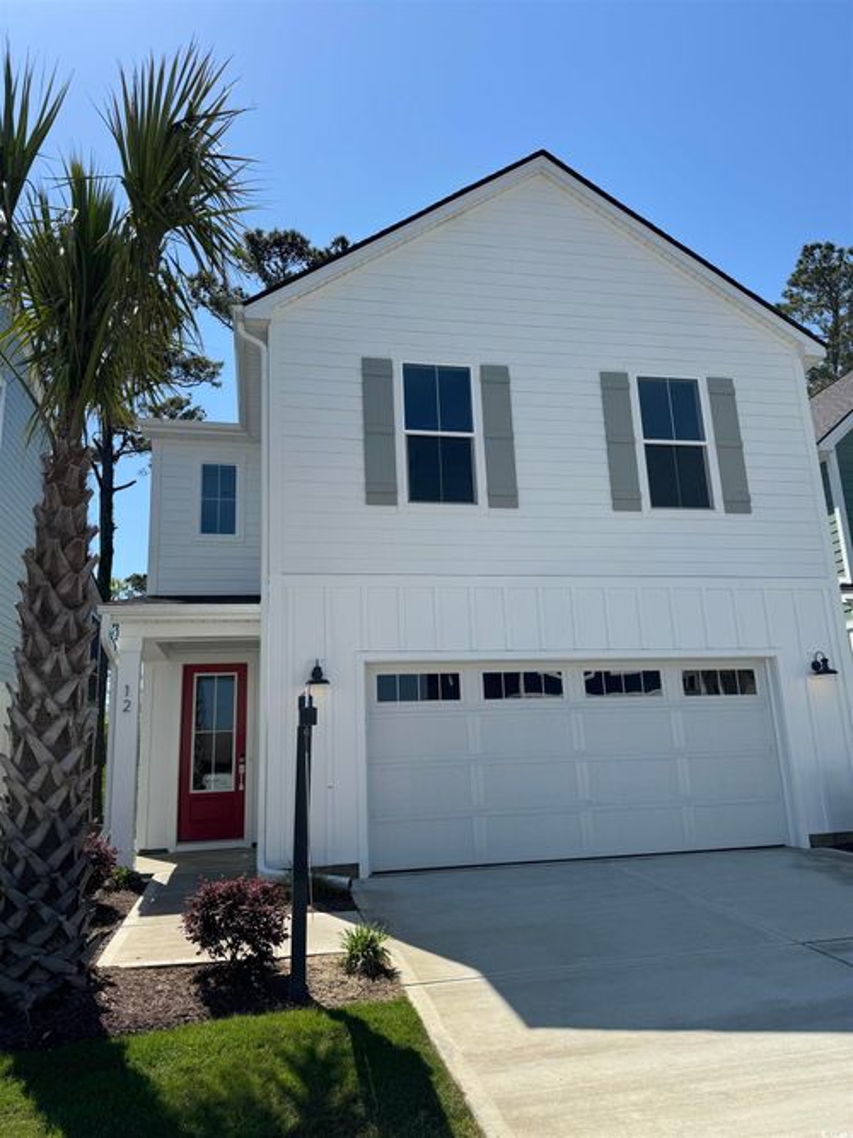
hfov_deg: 56.8
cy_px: 569
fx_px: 789
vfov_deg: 71.6
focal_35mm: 24
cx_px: 426
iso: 80
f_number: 1.78
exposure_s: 1/5814
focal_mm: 6.76
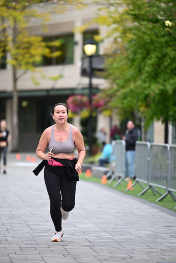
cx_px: 88
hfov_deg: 6.9
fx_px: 1466
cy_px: 132
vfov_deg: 10.3
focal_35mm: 200
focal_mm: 200
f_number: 2.8
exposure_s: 1/1600
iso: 640
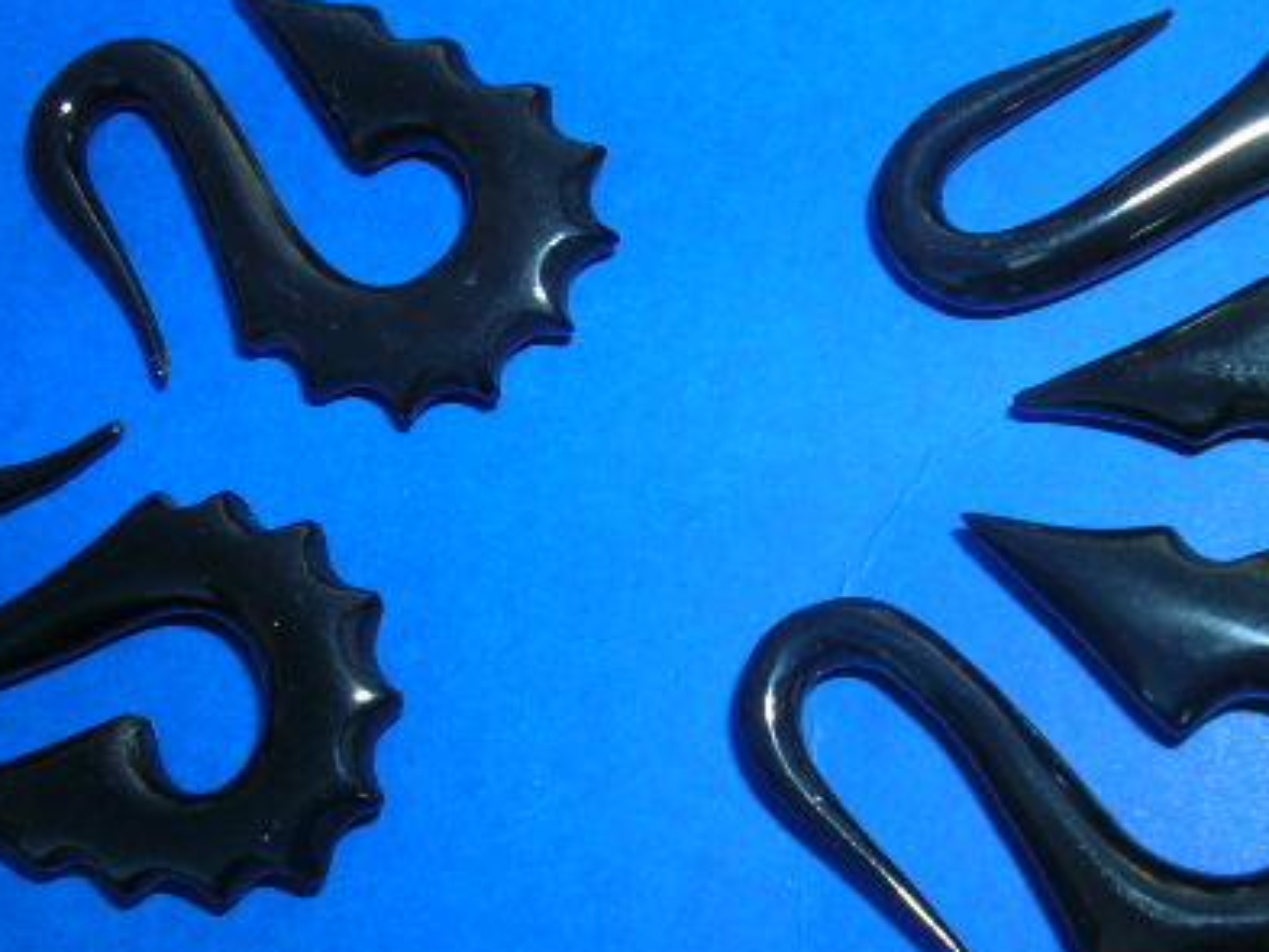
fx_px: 2090
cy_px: 587
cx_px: 688
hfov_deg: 33.8
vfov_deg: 25.6
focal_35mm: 57
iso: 50
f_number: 5.6
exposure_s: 1/60.1
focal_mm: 5.8
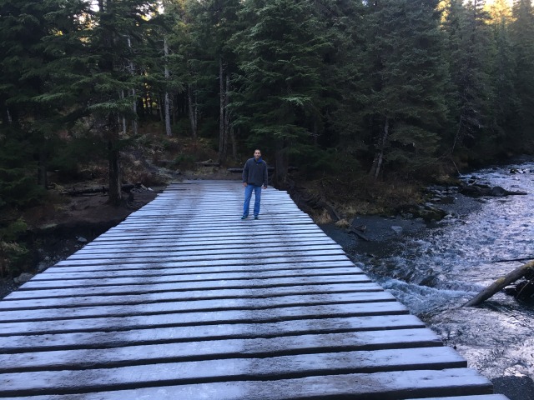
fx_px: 447
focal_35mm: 29
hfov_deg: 61.7
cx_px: 267
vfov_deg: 48.2
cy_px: 200
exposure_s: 1/30
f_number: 2.2
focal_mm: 4.15
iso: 25
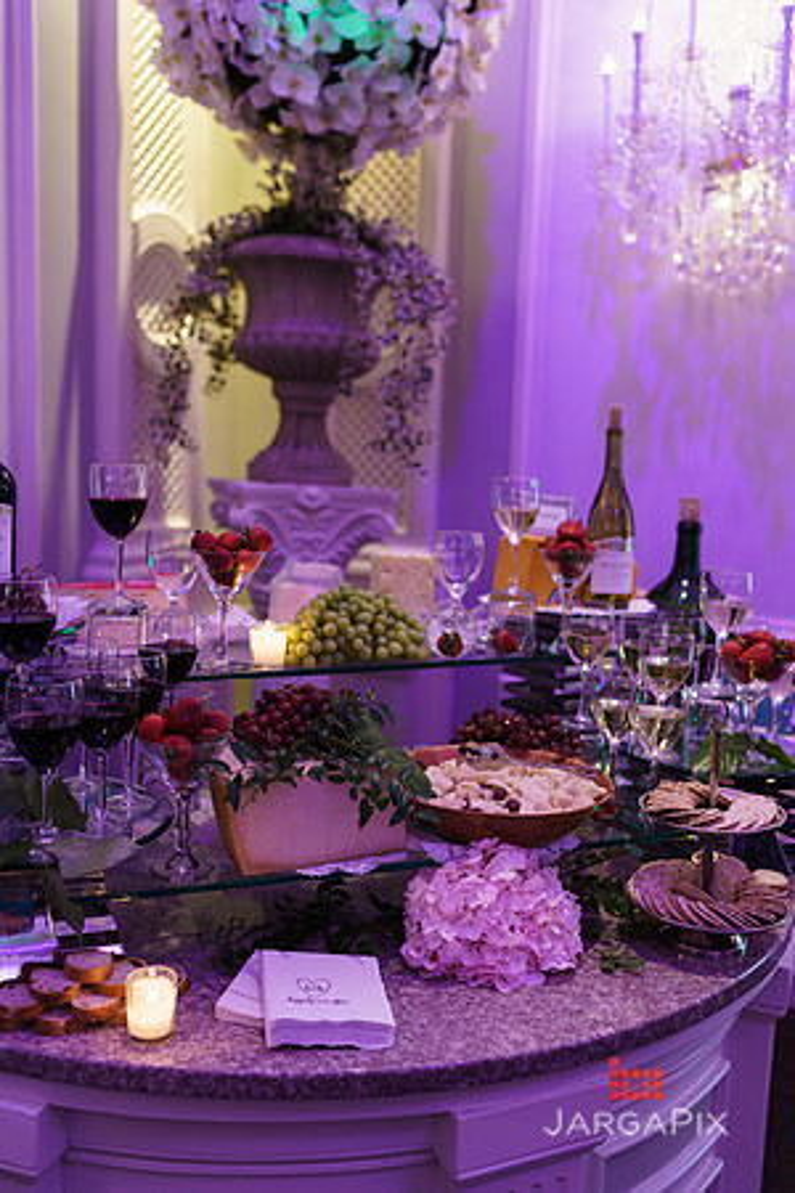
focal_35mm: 35
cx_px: 398
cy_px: 596
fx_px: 1159
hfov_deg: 37.9
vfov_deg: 54.4
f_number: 2
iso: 640
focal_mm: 35
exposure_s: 1/125
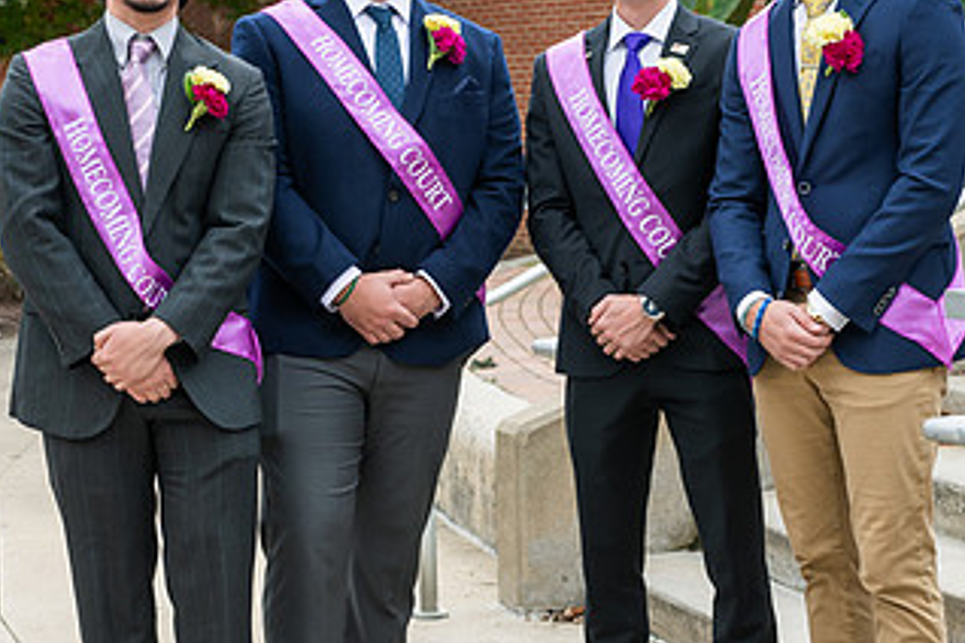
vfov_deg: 13.4
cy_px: 287
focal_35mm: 102
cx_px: 486
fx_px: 2734
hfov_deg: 20.0
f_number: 5
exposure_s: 1/320
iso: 200
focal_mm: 56
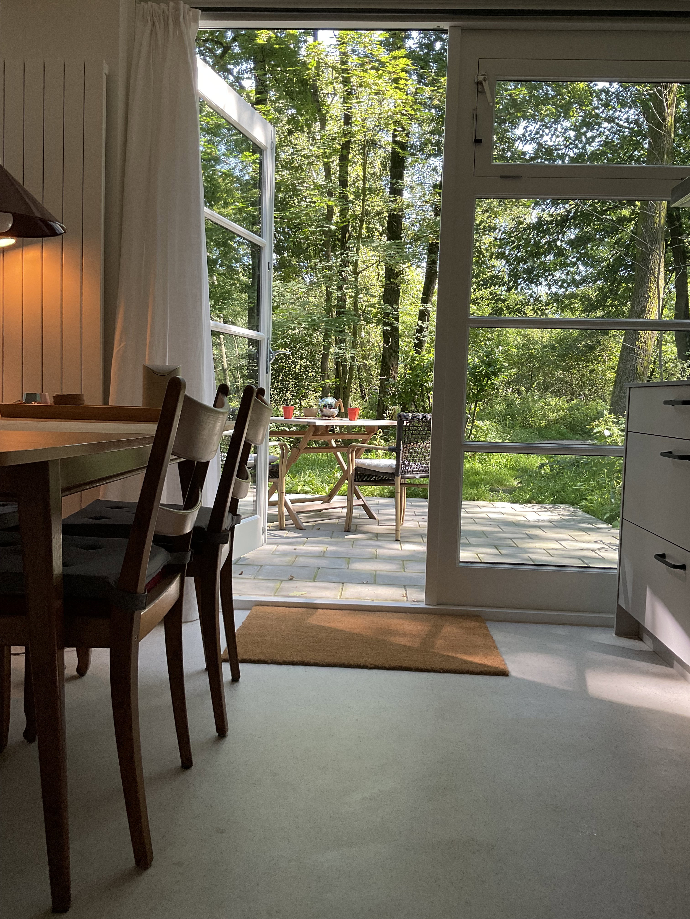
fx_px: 771
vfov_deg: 61.7
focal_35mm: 29
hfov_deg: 48.2
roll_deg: -3.1
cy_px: 460
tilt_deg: -3.4
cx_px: 345
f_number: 1.8
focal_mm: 3
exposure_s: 1/122
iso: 50
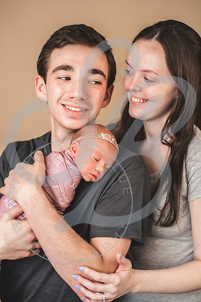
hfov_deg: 27.0
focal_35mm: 50
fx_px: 419
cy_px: 151
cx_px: 100
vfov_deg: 39.6
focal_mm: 50
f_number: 2.8
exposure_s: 1/125
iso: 200
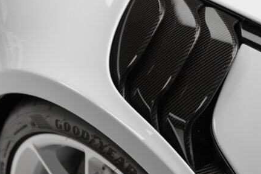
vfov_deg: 16.4
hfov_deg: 24.1
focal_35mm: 83
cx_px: 205
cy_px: 118
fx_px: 602
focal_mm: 35
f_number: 4
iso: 500
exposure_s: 1/60
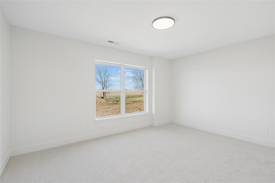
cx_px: 138
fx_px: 130
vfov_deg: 70.4
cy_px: 92
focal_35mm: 17
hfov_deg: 93.3
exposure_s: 1/80
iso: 400
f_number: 9
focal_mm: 17
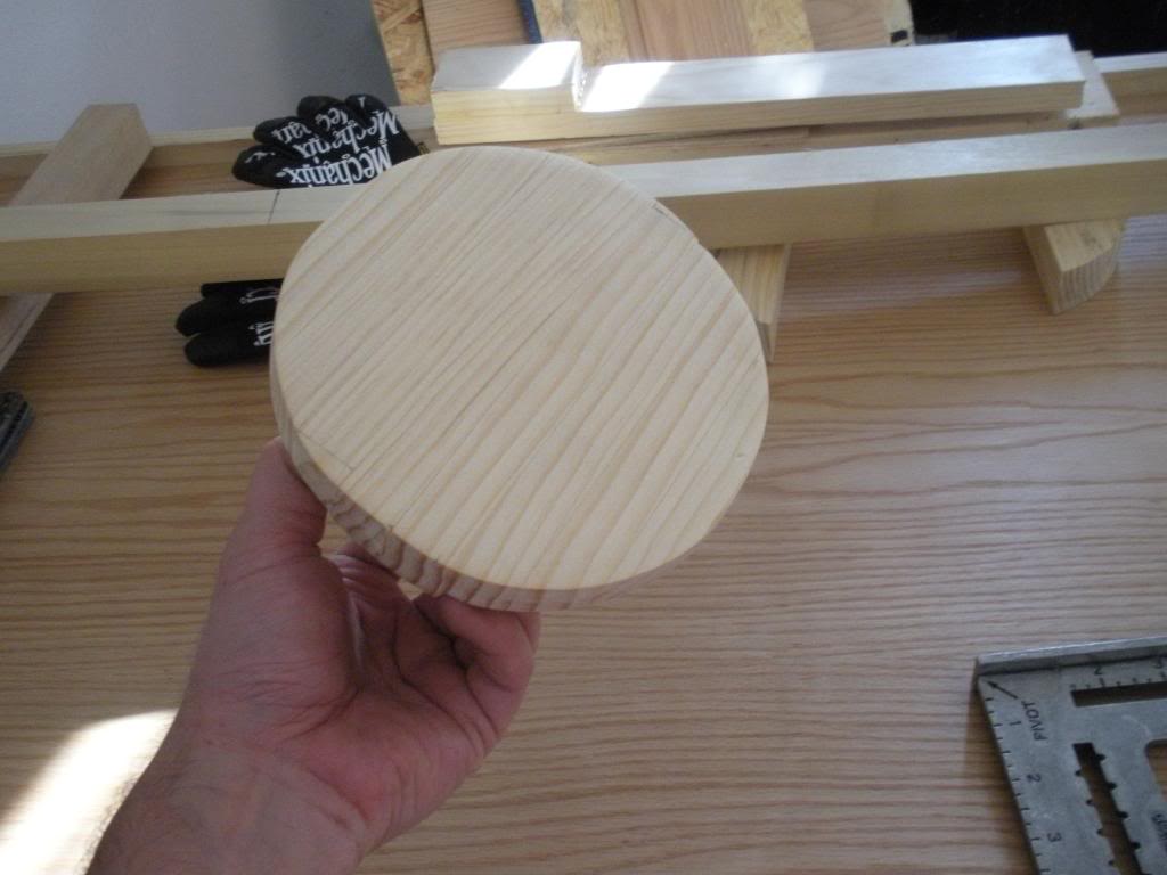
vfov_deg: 39.7
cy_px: 438
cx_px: 584
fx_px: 1214
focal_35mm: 36
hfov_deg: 51.4
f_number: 3.5
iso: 400
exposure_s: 1/35.5
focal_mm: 6.3
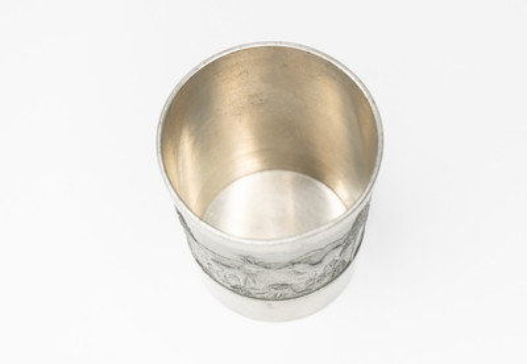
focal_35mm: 113
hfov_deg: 17.9
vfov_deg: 12.4
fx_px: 1667
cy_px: 323
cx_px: 311
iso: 200
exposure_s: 1/125
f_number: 4.5
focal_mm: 62
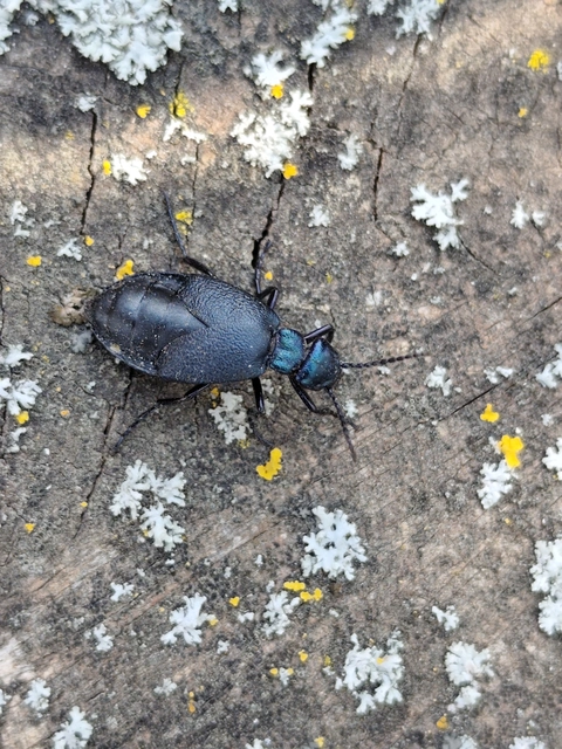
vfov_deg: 21.3
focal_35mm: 92
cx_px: 281
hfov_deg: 16.1
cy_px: 374
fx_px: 1992
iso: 125
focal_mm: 6.19
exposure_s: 1/100
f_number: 1.65
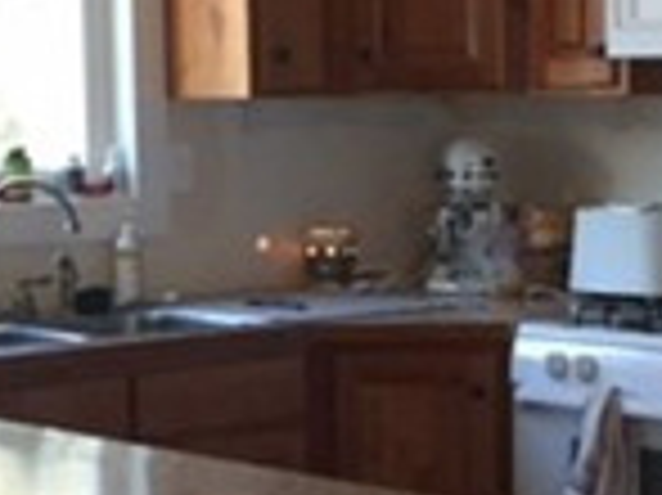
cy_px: 306
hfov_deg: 15.6
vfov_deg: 11.7
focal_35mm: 126
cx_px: 477
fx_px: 2408
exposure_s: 1/30
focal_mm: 4.15
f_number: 2.2
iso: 50
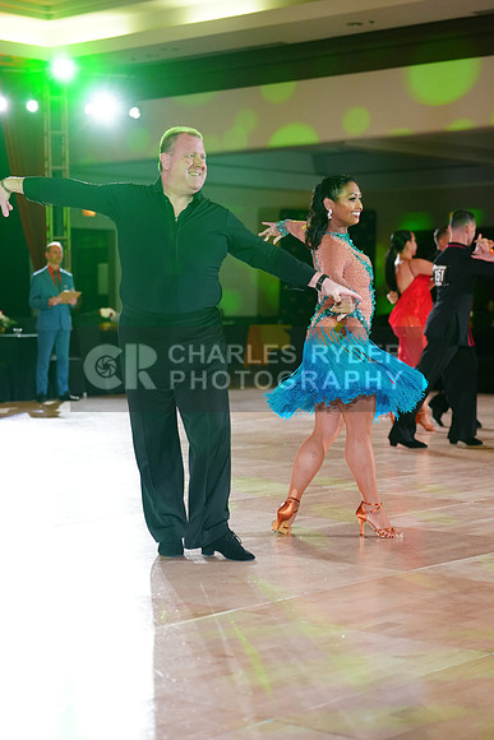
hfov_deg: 19.5
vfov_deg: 28.8
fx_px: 1440
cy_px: 370
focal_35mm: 70
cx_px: 247
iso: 2500
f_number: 2.8
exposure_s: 1/400
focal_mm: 70
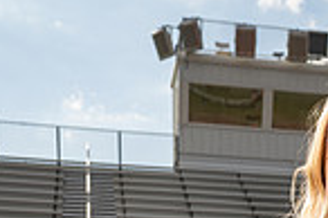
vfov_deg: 10.9
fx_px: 983
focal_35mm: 108
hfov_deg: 18.5
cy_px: 503
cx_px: 328
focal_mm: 35
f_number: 8
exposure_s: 1/640
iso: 250
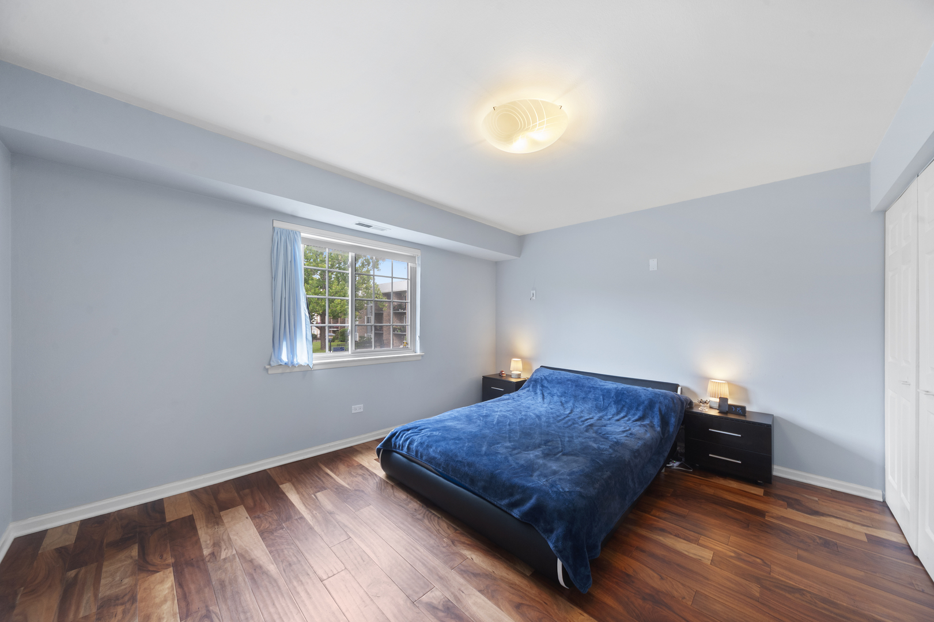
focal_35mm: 12
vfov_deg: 90.0
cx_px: 467
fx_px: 311
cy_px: 311
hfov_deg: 112.6
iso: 400
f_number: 8
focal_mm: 12
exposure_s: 1/3
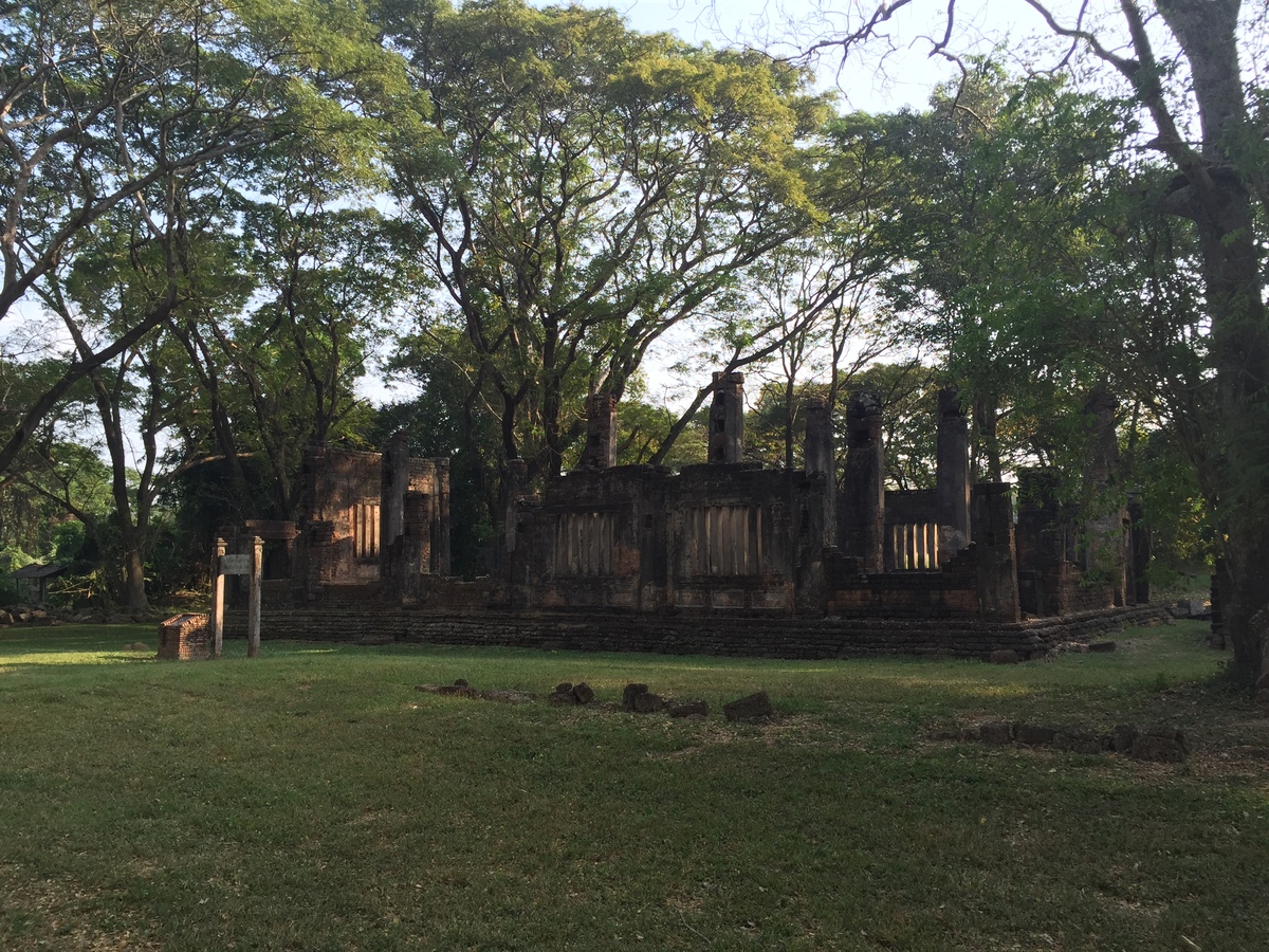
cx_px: 634
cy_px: 476
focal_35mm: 29
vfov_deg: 48.2
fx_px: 1063
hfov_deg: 61.7
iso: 32
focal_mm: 4.15
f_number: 2.2
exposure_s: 1/366
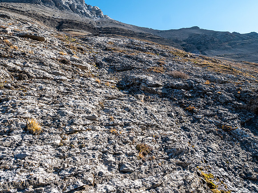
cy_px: 96
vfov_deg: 56.8
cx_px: 129
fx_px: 179
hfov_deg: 71.6
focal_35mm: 24
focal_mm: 12
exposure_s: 1/250
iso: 200
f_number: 8
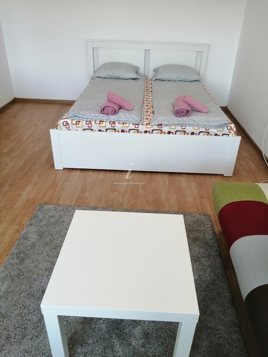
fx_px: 268
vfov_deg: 67.3
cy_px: 178
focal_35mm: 26
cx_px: 134
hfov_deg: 53.1
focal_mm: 3.64
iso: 100
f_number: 1.8
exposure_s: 1/60
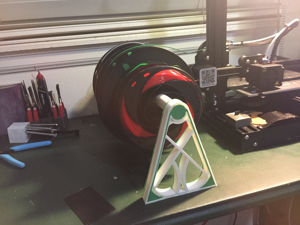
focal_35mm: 29
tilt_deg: -19.0
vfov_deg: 48.2
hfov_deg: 61.7
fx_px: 251
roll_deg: +3.8
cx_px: 150
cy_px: 112
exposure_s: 1/15
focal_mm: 4.15
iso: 320
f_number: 2.2
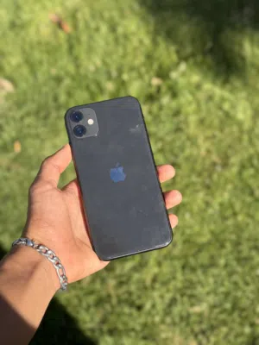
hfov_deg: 30.3
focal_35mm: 48
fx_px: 479
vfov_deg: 39.7
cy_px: 172
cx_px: 130
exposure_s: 1/2033
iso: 64
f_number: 1.78
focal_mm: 6.76
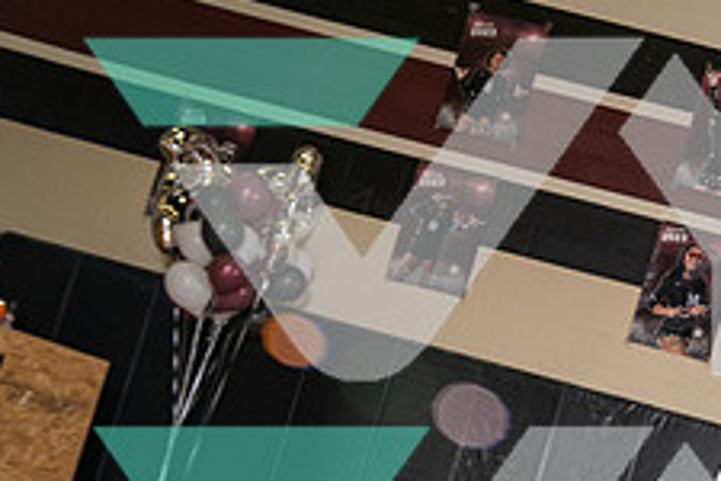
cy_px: 598
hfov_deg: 27.6
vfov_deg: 20.3
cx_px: 910
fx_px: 1242
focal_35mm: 62
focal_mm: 24
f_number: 5.6
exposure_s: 1/250
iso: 320
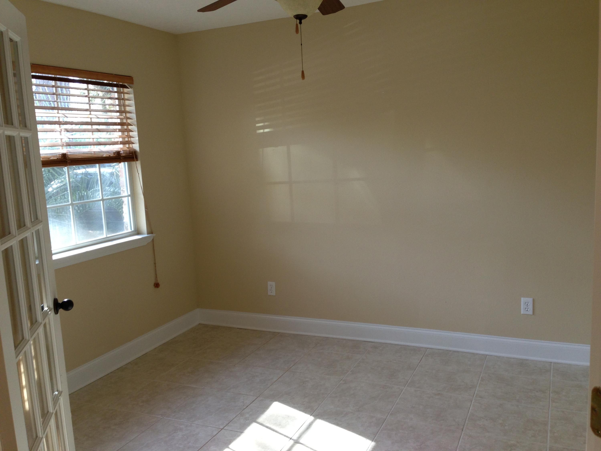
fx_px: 573
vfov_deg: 42.9
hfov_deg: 55.4
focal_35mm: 33
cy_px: 226
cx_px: 300
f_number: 2.4
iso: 80
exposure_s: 1/60
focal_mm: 4.13
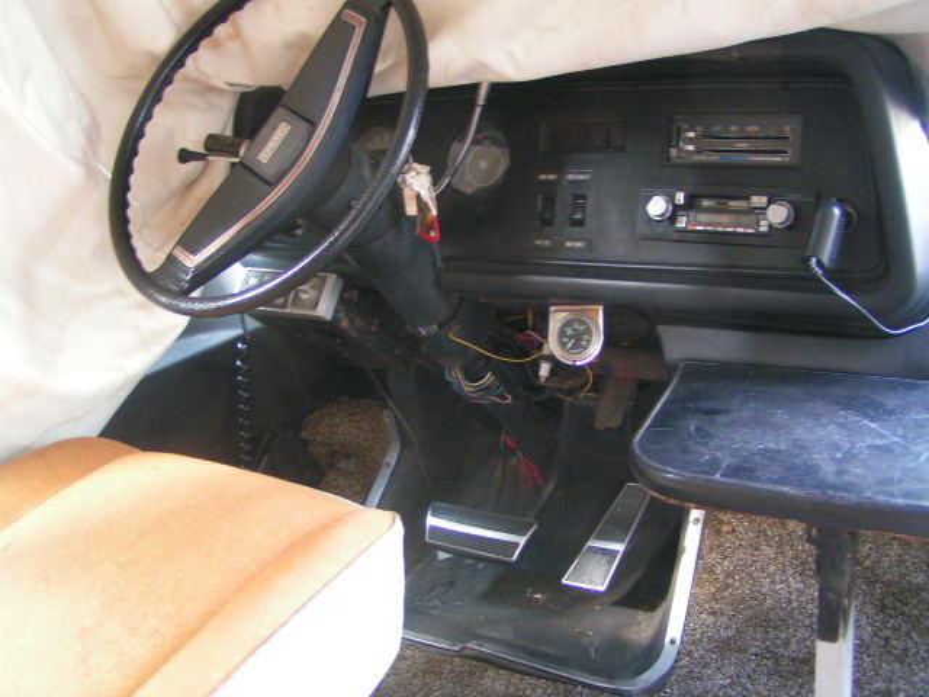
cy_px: 348
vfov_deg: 37.7
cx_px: 464
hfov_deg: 49.0
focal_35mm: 38
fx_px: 1020
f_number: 2.8
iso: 200
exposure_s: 1/15
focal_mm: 5.8
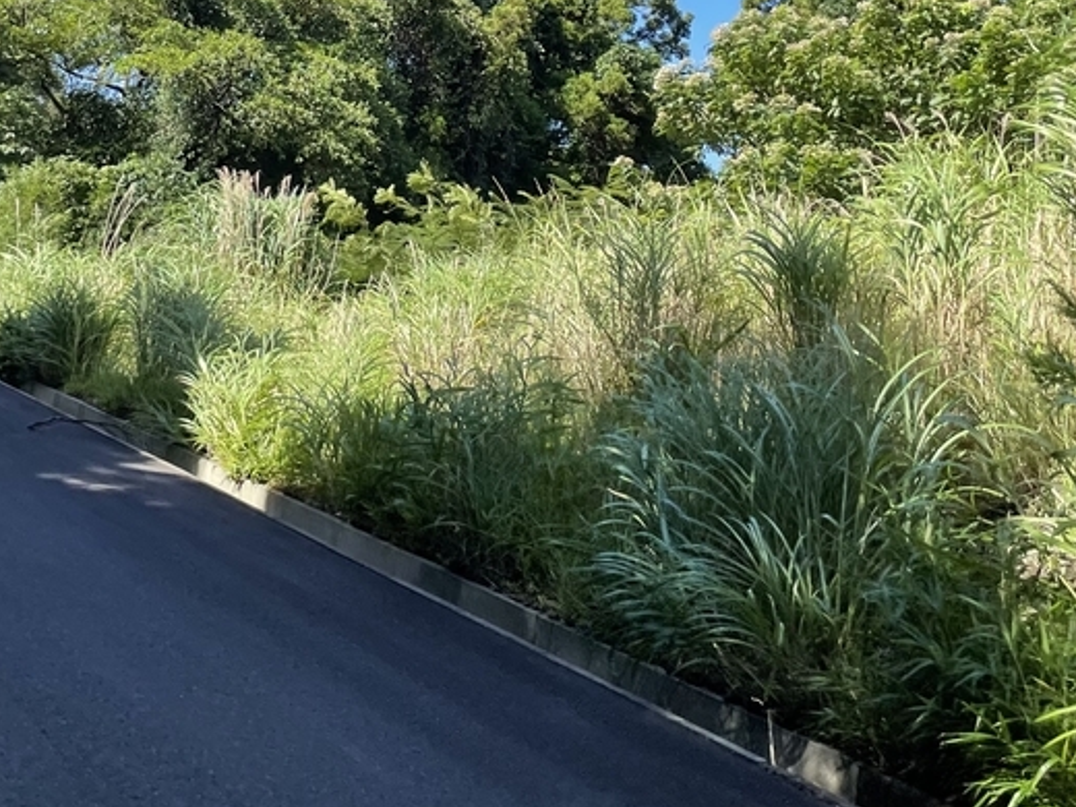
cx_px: 283
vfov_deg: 23.4
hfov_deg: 31.7
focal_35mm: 60
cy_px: 2
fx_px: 1865
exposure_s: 1/1261
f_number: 1.6
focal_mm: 4.2
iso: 32
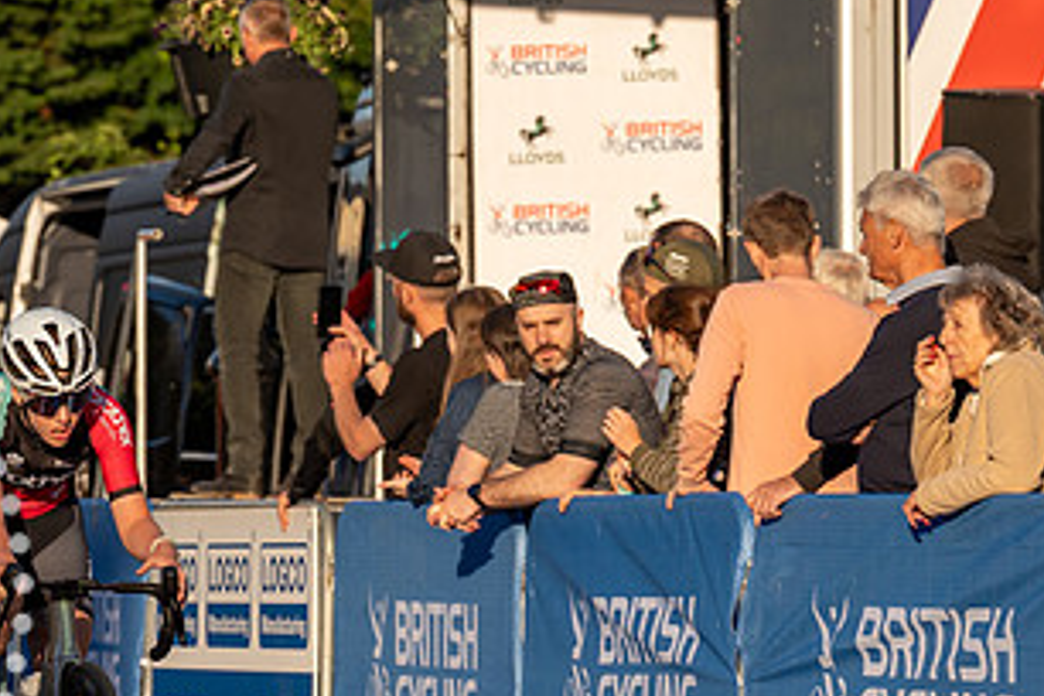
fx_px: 11222
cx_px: 127
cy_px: 543
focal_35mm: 387
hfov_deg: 5.3
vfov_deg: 3.6
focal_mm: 148
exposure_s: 1/1000
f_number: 5
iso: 400
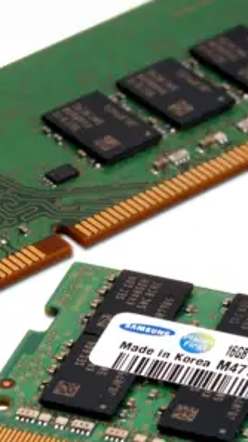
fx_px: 4021
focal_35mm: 343
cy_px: 258
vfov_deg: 6.3
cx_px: 42
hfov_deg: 3.5
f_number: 10
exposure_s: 1/100
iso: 200
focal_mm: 60
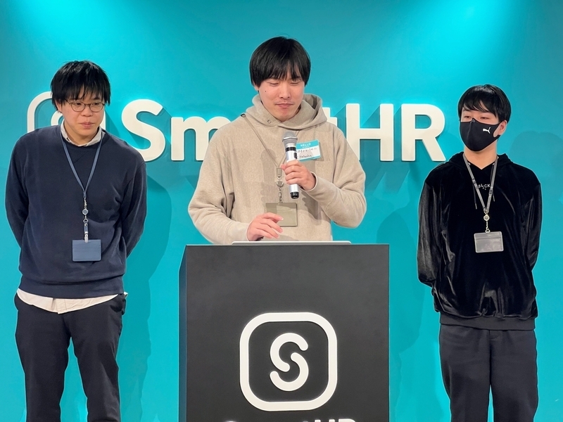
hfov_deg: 25.3
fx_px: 1252
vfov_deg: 19.1
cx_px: 282
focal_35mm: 77
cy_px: 211
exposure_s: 1/60
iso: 125
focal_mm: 9
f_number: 2.8
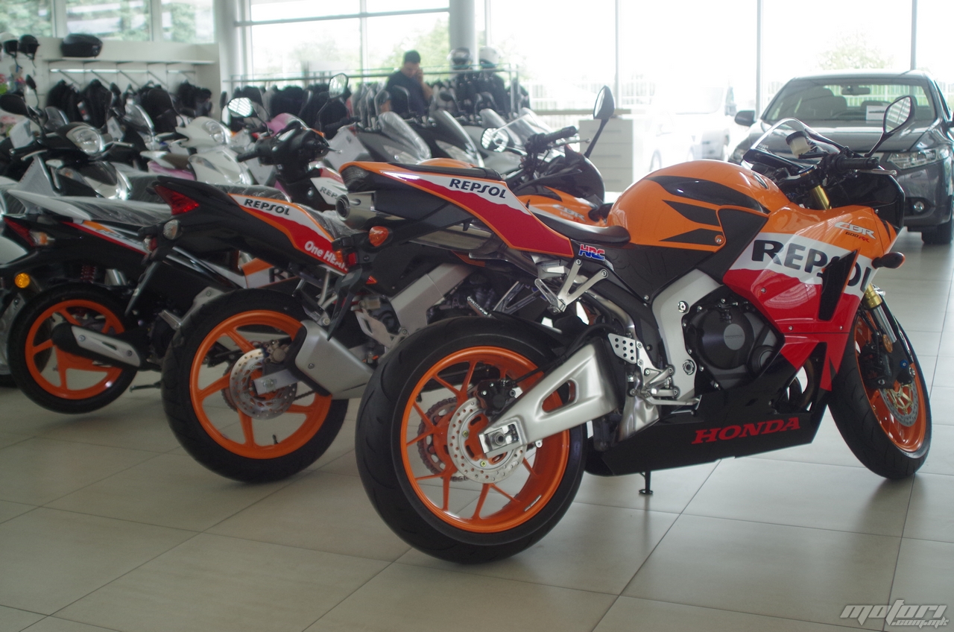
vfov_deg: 31.8
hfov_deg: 46.5
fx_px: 1111
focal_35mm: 42
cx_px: 477
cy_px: 316
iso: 400
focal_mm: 28
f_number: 2.8
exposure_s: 1/160
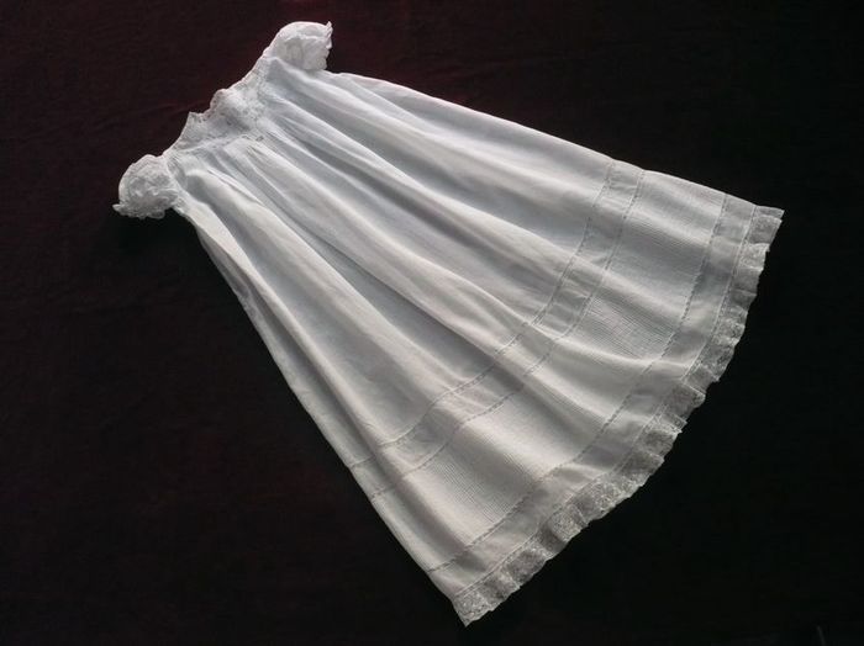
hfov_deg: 52.7
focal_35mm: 35
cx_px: 432
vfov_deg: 40.7
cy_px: 323
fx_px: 873
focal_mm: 5.8
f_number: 2.8
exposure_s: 1/320
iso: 400
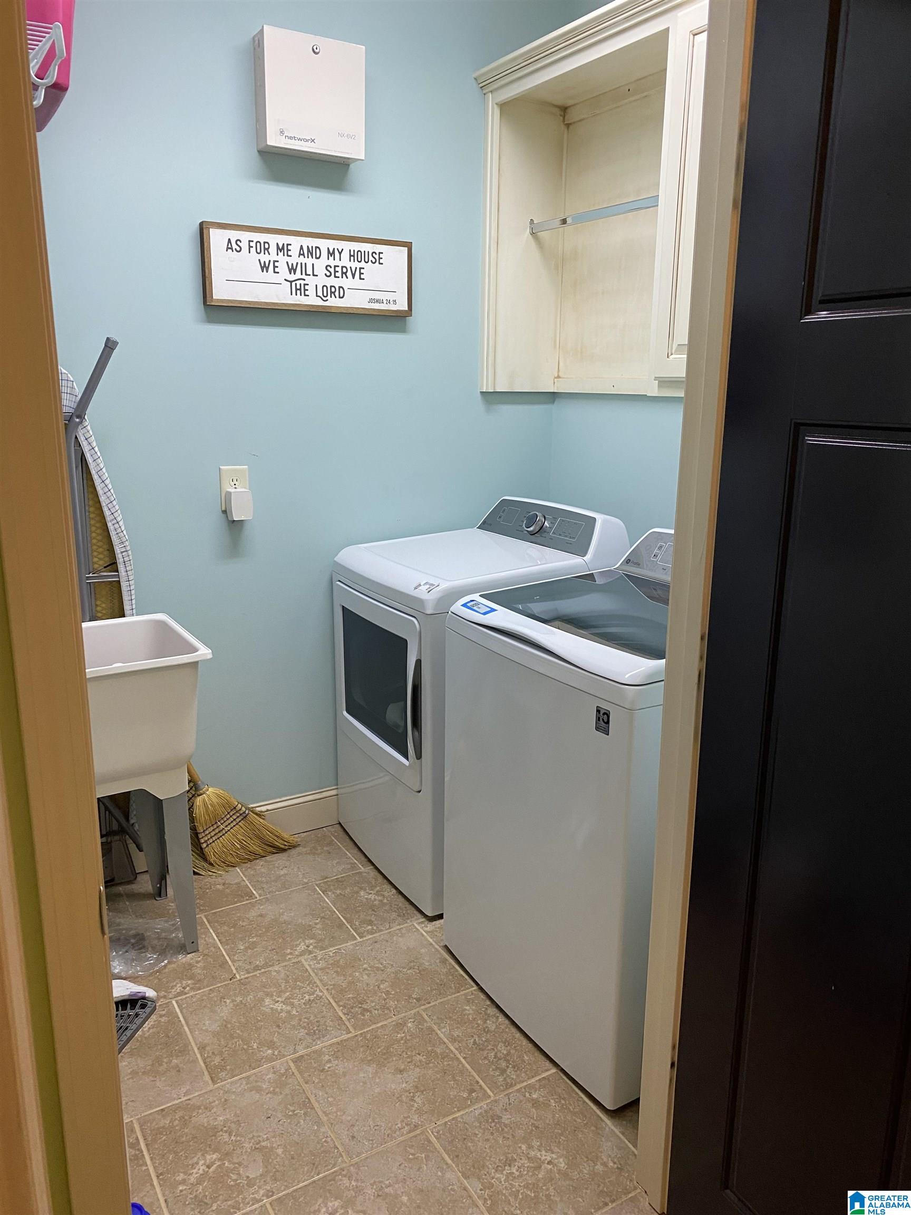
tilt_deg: -13.7
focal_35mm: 26
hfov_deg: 53.1
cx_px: 456
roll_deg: -1.0
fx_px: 912
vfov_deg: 67.3
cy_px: 608
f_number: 1.8
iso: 160
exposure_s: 1/60
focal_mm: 4.25
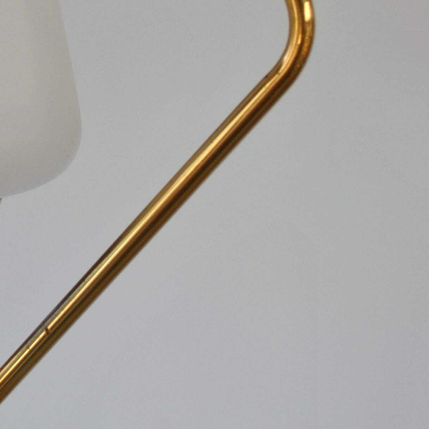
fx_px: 1486
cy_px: 15
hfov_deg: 16.0
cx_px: -29
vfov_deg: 16.1
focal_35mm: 106
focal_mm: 26
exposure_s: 1/100
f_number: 5
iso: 200
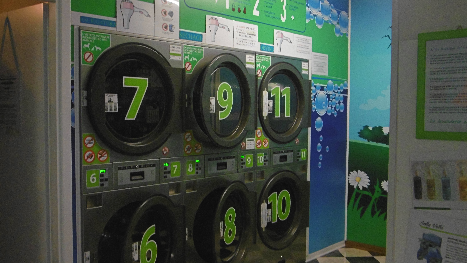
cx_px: 236
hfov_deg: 48.4
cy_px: 143
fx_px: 520
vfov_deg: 28.3
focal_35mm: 42
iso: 400
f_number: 3.7
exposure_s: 1/60
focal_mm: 6.8
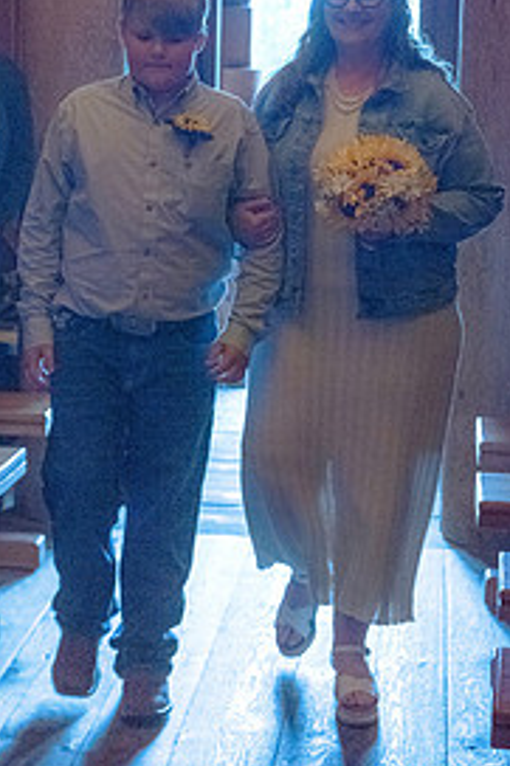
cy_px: 268
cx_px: 138
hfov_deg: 15.8
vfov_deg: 23.6
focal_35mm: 86
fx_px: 1830
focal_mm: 52
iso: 5000
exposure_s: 1/125
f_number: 4
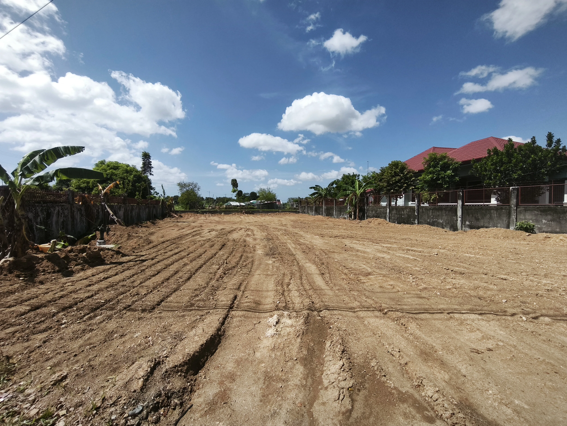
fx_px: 246
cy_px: 213
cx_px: 284
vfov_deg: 81.7
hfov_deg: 98.2
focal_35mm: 15
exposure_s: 1/1832
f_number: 2.2
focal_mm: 1.91
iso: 50
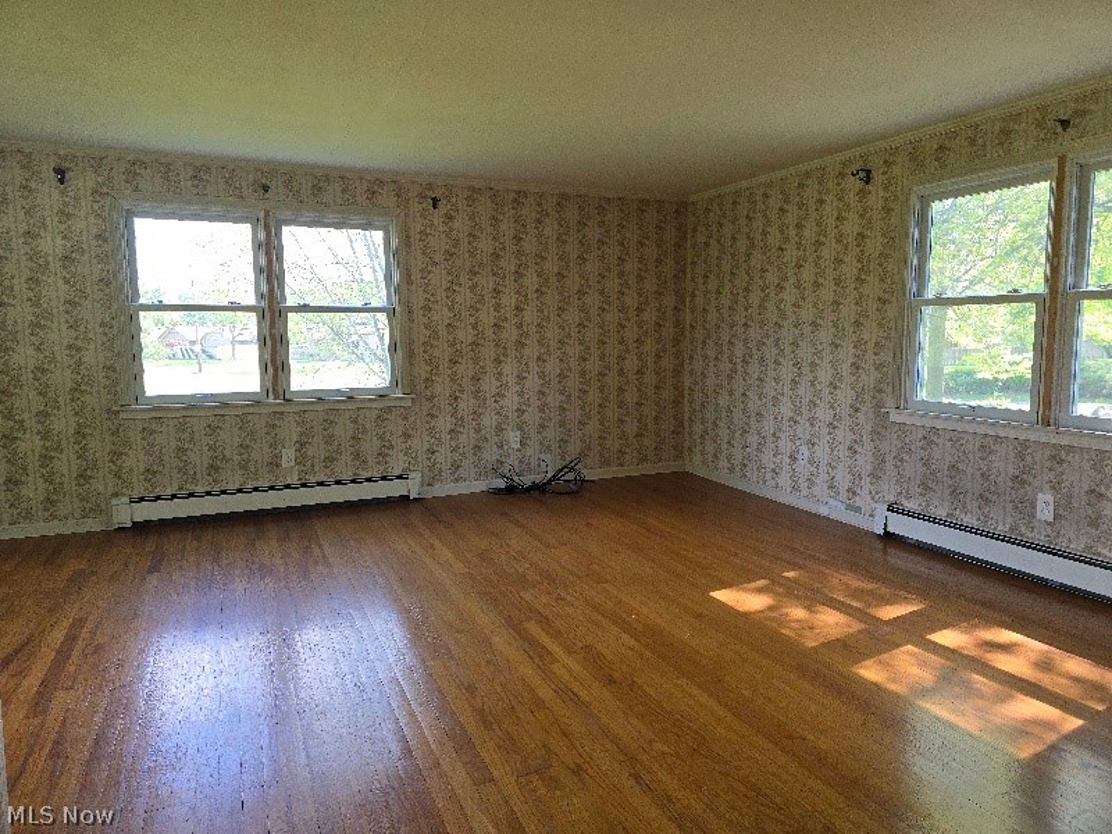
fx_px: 739
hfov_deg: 73.9
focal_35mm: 23
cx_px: 556
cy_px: 417
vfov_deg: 58.9
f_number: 1.7
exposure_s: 1/182
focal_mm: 6.3
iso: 100
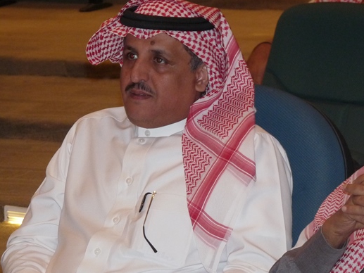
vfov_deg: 6.6
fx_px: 2377
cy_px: 156
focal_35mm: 226
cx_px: 270
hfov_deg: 8.7
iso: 320
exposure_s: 1/50
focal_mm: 26
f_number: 3.7
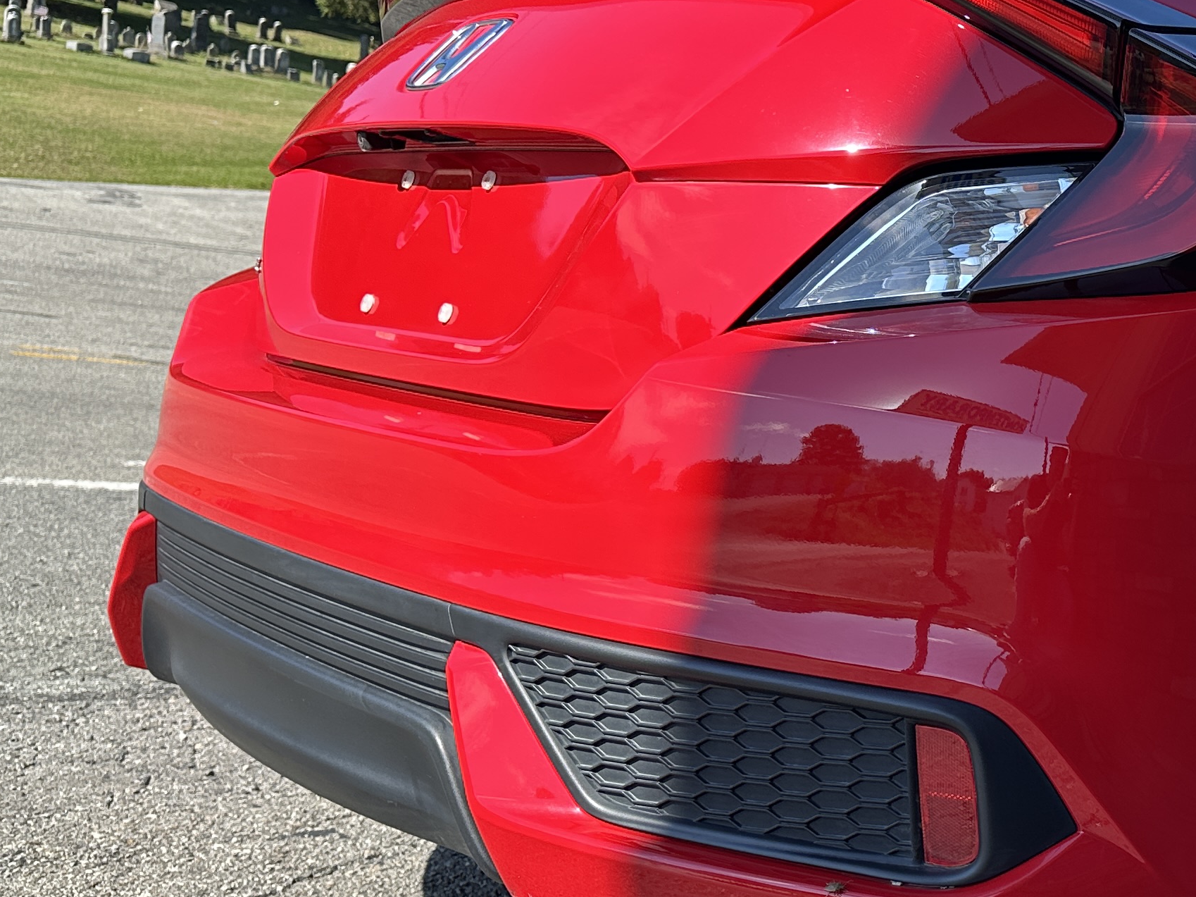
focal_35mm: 57
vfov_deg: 25.6
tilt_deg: -3.0
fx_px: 1969
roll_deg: -3.6
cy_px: 408
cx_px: 1299
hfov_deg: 30.4
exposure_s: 1/1664
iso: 80
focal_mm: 6.86
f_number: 1.78
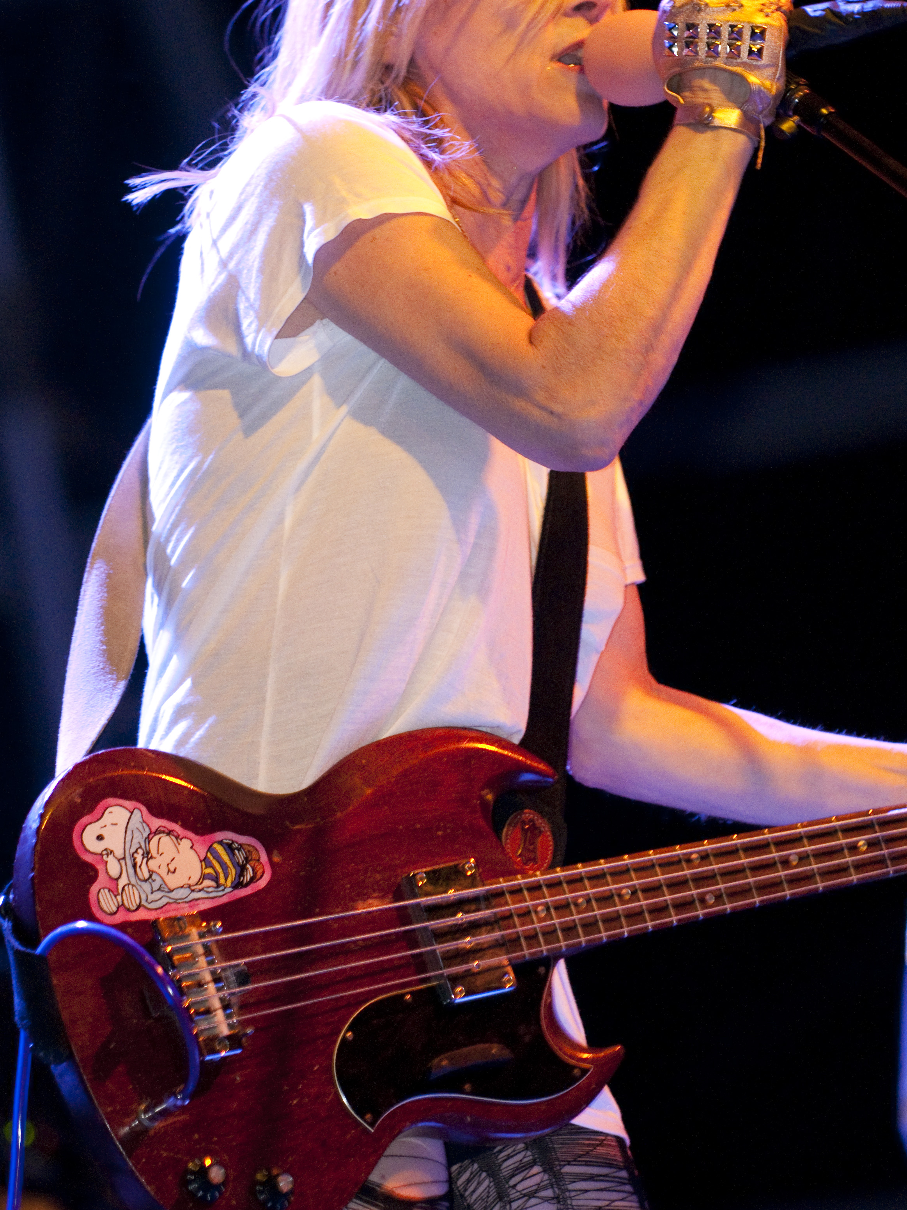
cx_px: 433
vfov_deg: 6.4
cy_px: 500
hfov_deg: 4.8
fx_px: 10785
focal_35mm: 309
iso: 1600
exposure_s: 1/60
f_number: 2.8
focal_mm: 155
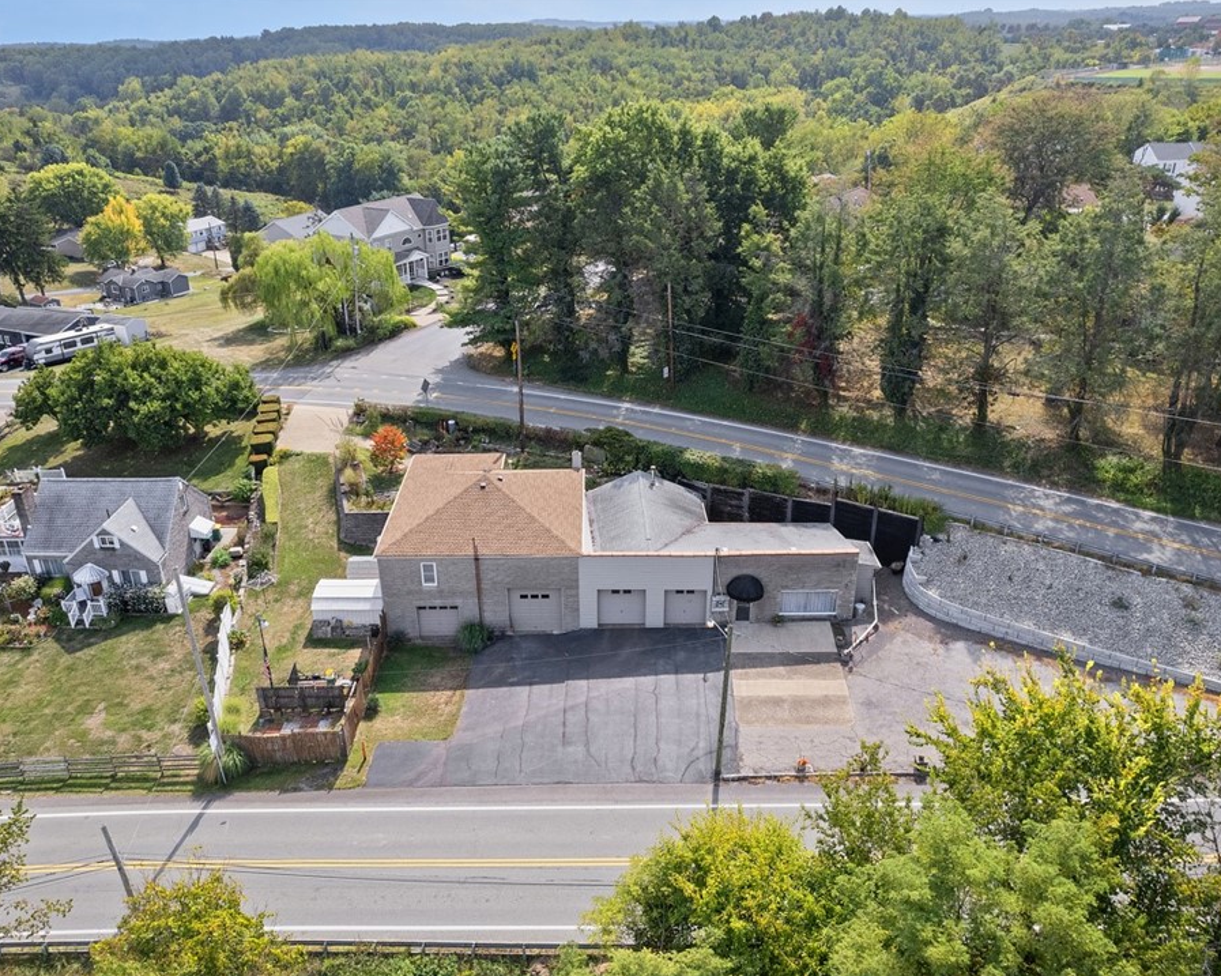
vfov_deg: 56.8
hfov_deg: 68.1
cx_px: 638
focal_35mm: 25
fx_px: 903
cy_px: 485
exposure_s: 1/1500
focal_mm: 8.38
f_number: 2.8
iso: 140
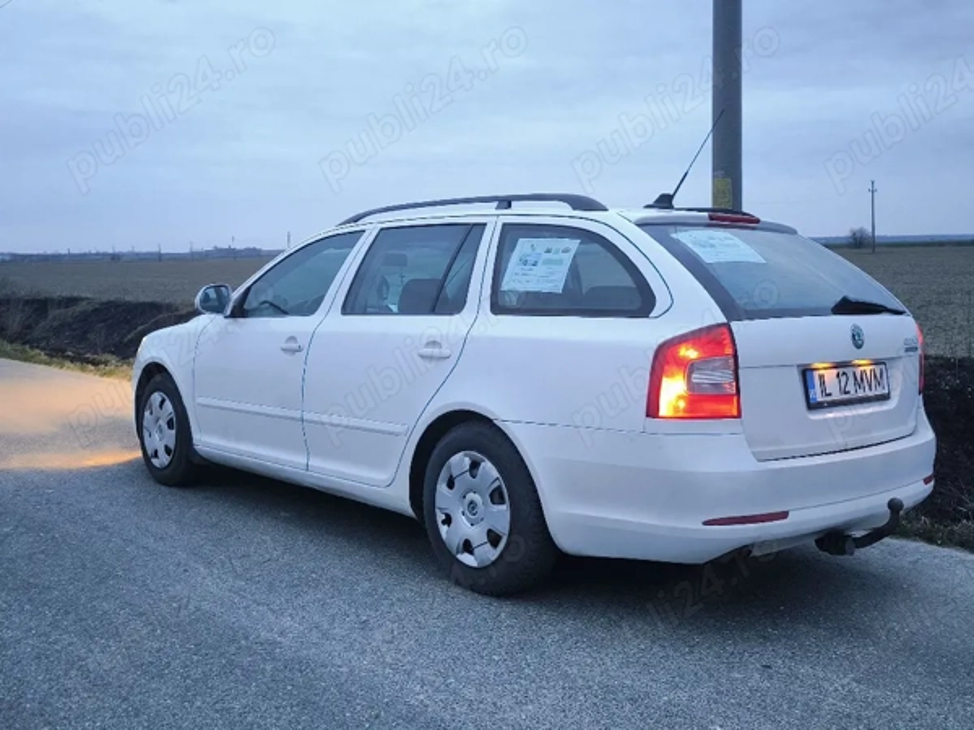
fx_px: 985
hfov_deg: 52.6
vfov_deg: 40.7
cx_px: 487
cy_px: 365
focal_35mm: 35
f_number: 1.9
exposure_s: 1/33.3
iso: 400
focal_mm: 6.92
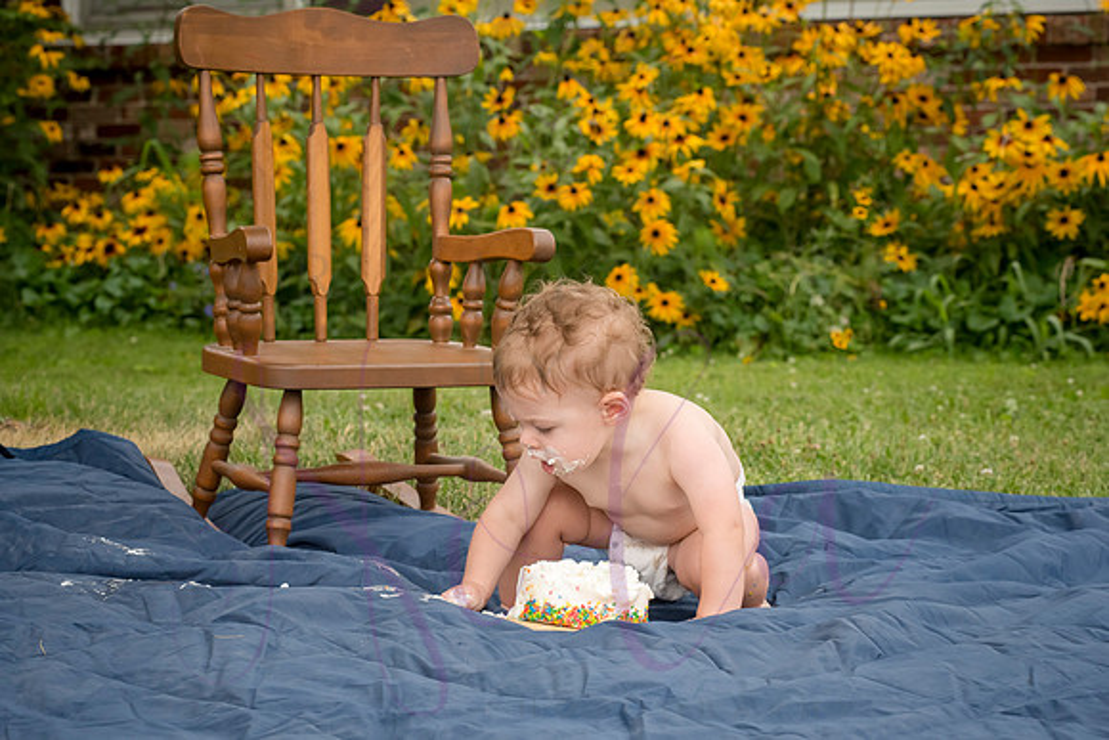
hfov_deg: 22.2
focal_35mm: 92
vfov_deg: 14.9
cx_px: 560
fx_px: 2827
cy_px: 364
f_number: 9
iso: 500
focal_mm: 86
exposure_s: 1/320
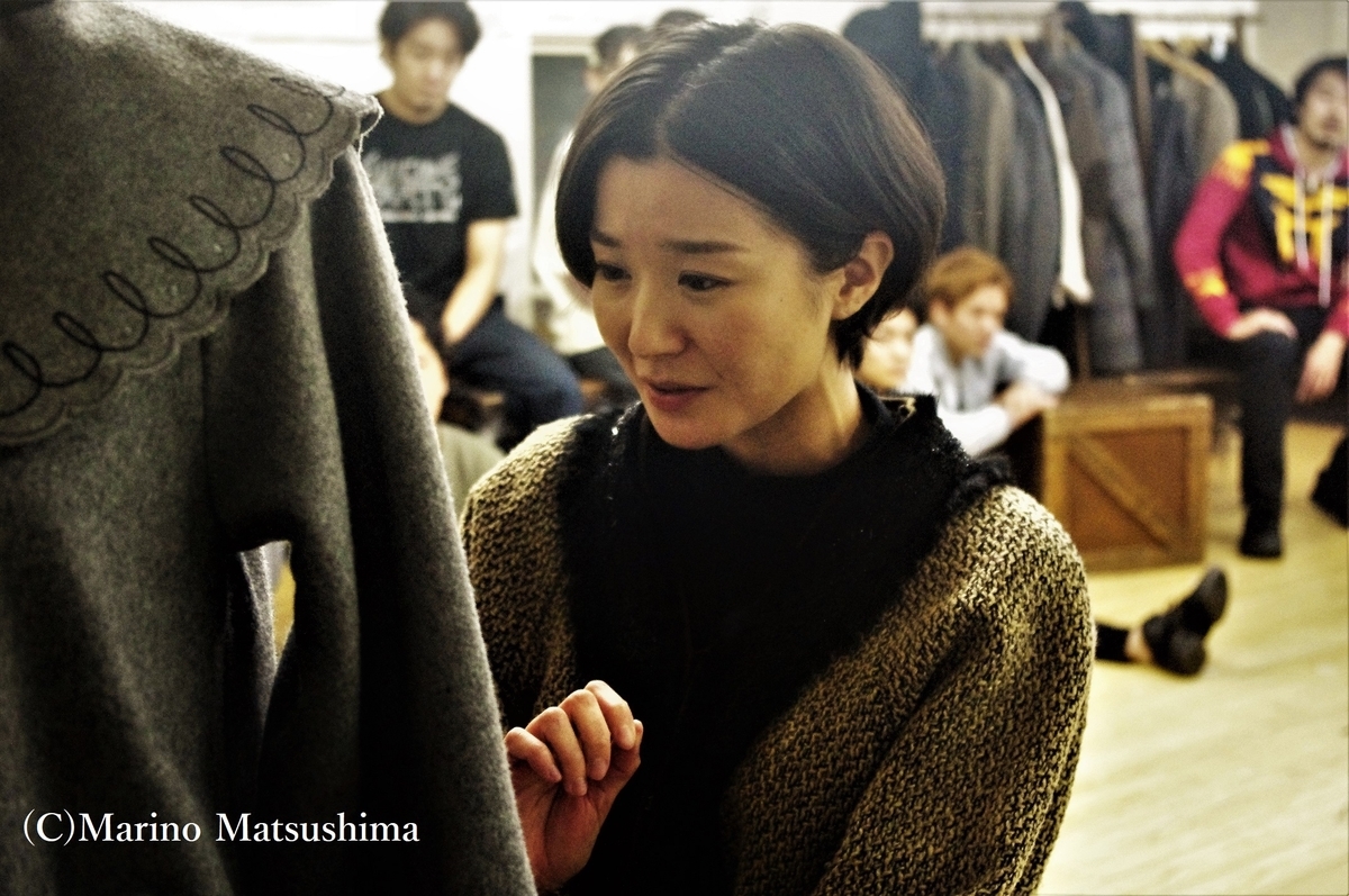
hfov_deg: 35.1
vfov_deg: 23.7
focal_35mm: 57
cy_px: 448
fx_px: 2133
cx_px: 674
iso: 3200
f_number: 4.5
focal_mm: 37.5
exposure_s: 1/60
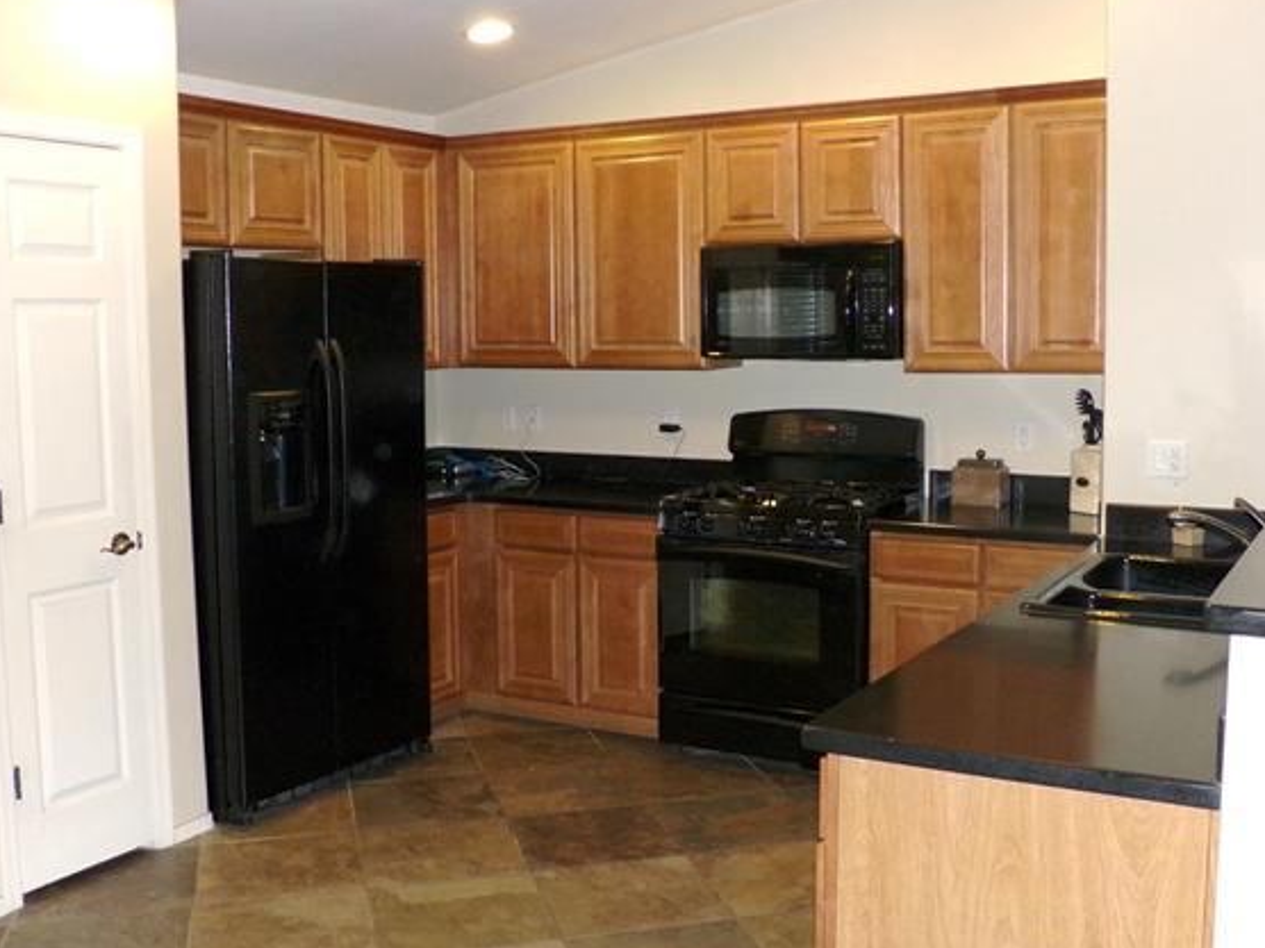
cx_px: 664
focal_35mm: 38
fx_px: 1389
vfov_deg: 37.7
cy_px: 480
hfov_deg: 49.0
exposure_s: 1/34
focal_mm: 5.9
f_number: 3.4
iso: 500
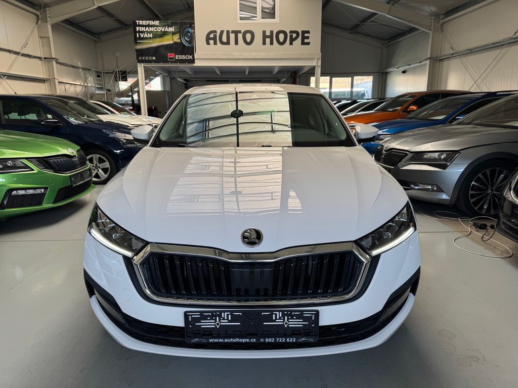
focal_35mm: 24
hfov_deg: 71.6
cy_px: 194
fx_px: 359
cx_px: 259
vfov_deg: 56.8
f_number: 1.78
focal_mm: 6.76
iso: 80
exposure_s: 1/121
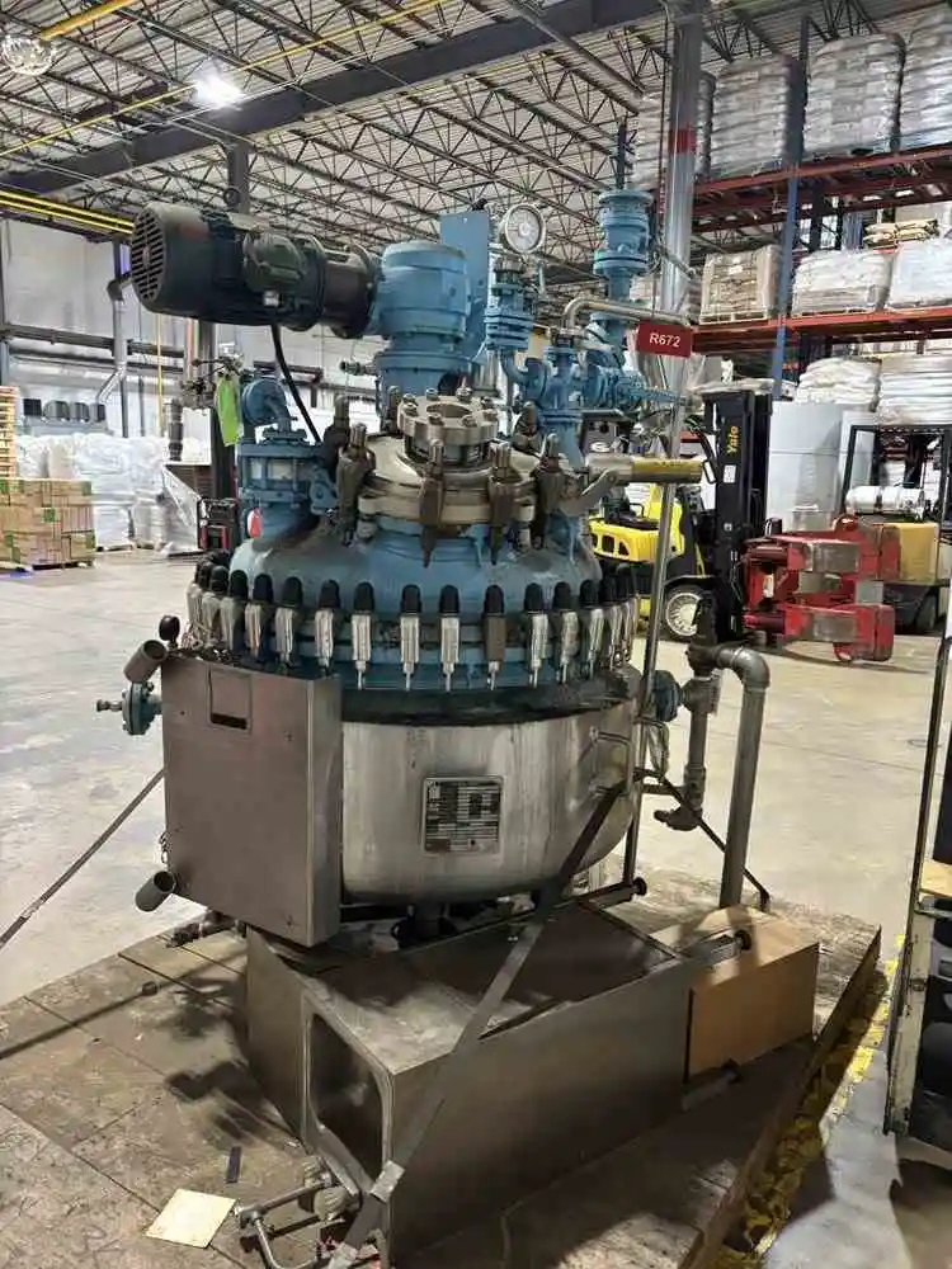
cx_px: 476
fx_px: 953
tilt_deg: -9.4
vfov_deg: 67.3
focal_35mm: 26
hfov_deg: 53.1
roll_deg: -0.9
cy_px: 634
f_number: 1.6
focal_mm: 5.96
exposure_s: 1/43
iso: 500
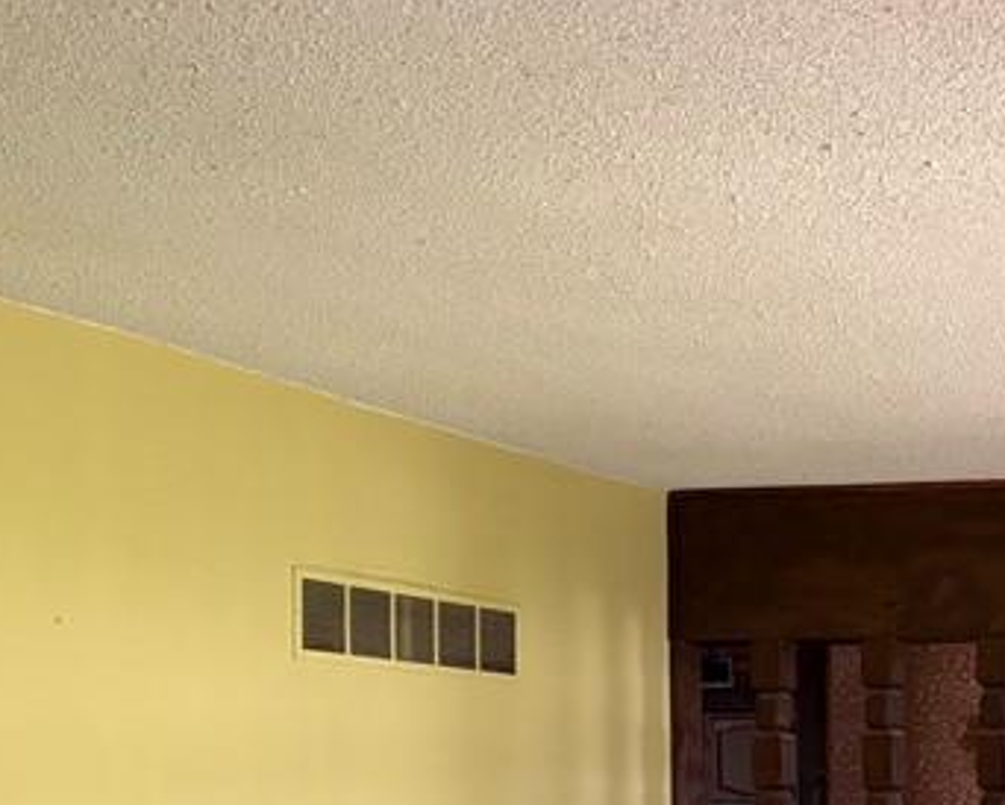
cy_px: 1052
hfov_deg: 23.5
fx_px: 2262
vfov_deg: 18.7
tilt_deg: -4.9
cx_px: 1108
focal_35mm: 76
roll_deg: +0.0
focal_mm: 5.96
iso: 500
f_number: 1.6
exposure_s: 1/60
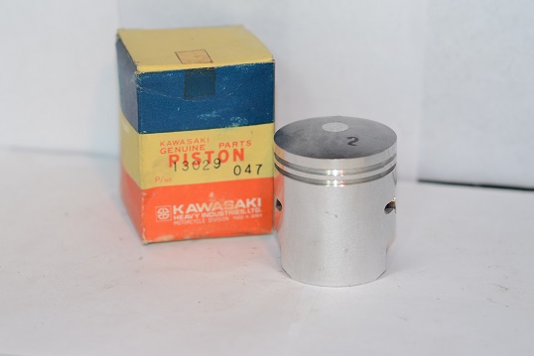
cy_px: 155
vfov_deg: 15.4
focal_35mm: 89
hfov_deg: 22.9
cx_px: 255
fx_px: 1320
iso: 100
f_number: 2.8
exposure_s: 1/60
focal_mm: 50
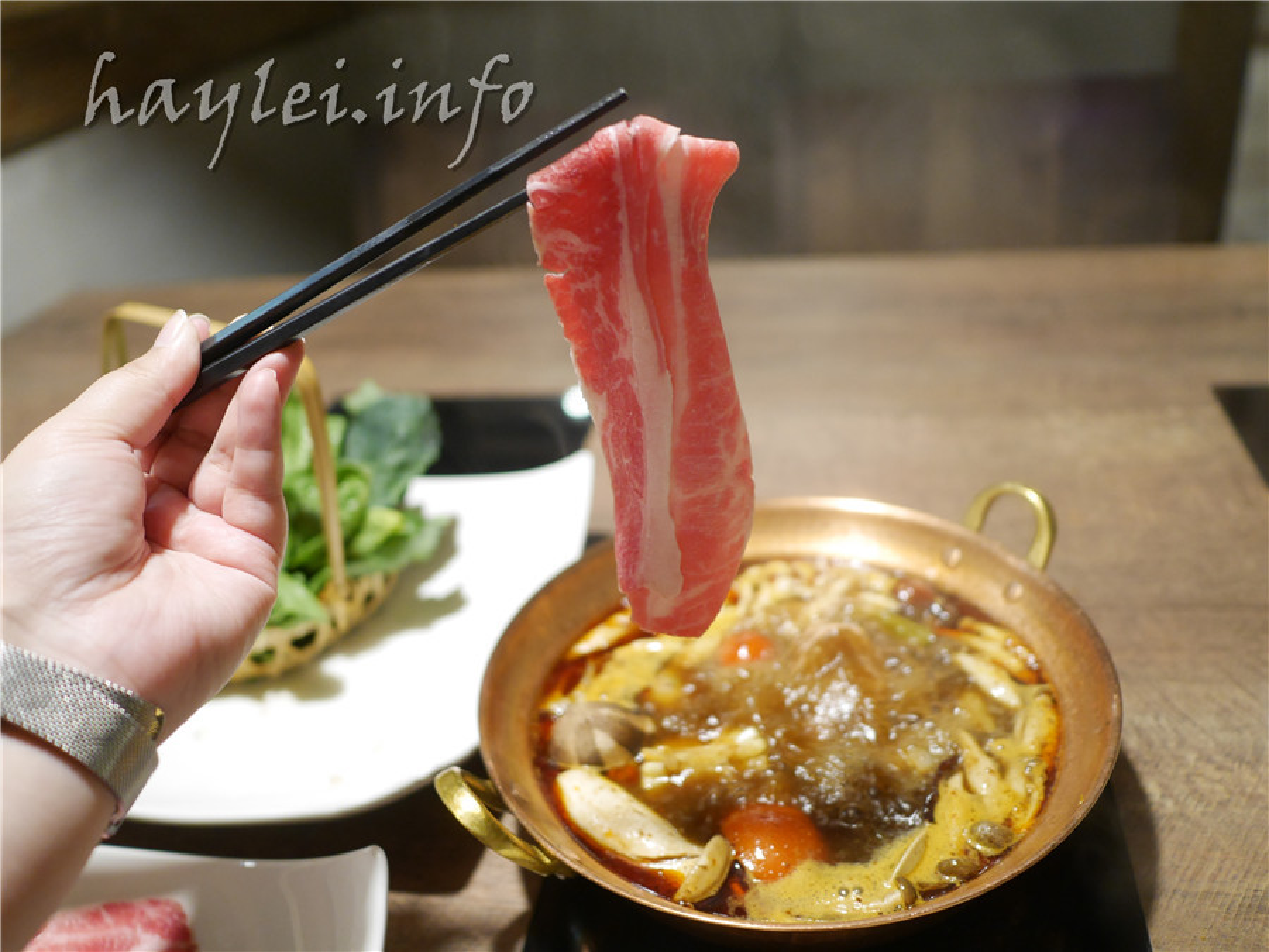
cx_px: 634
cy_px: 476
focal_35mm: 30
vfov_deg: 46.8
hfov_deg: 60.0
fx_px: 1100
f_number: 1.7
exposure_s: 1/60
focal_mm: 15
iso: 1000
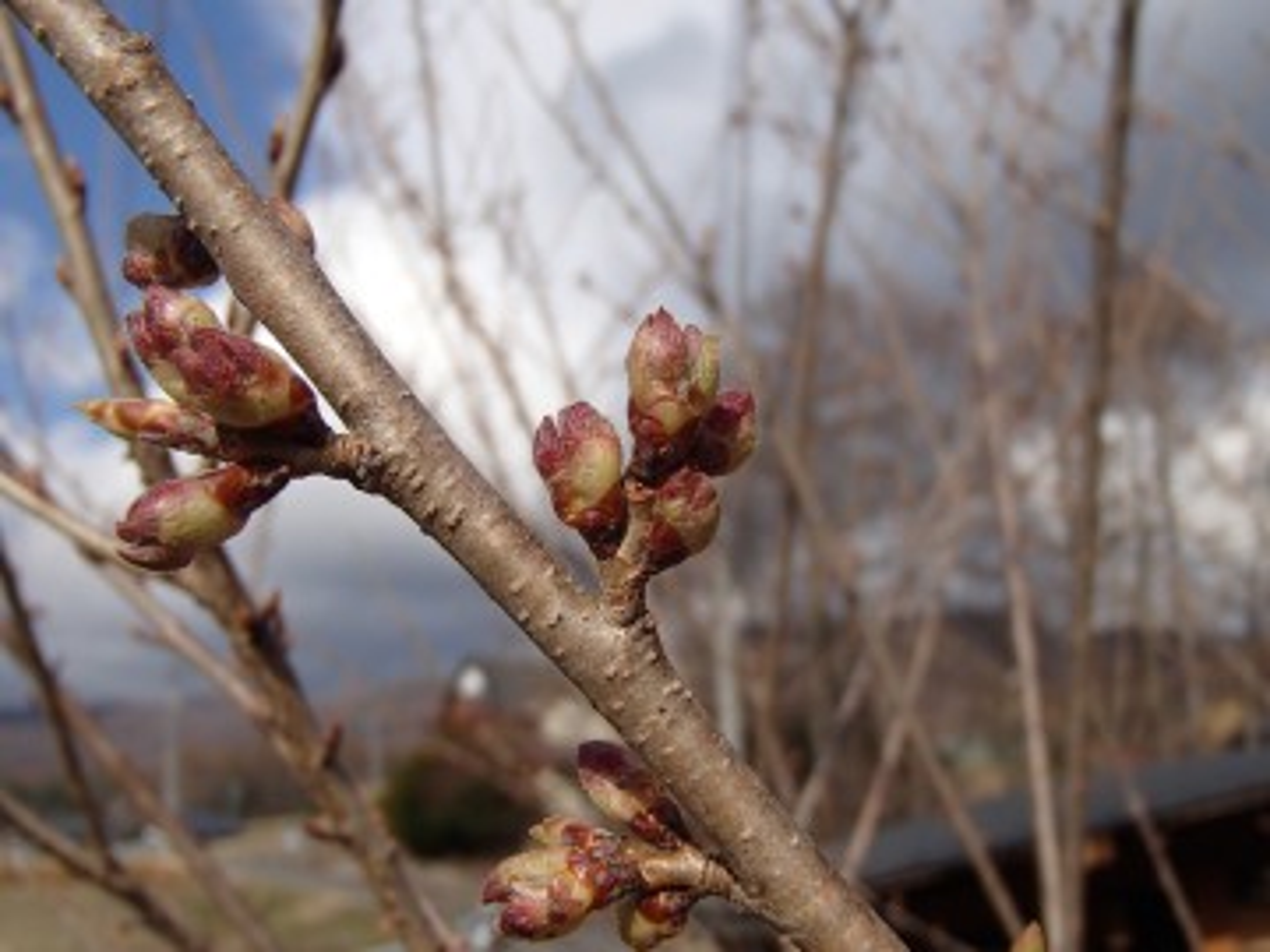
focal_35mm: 37
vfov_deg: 38.7
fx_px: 1357
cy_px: 476
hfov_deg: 50.1
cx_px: 635
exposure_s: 1/1000
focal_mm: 6.64
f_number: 4.7
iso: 100
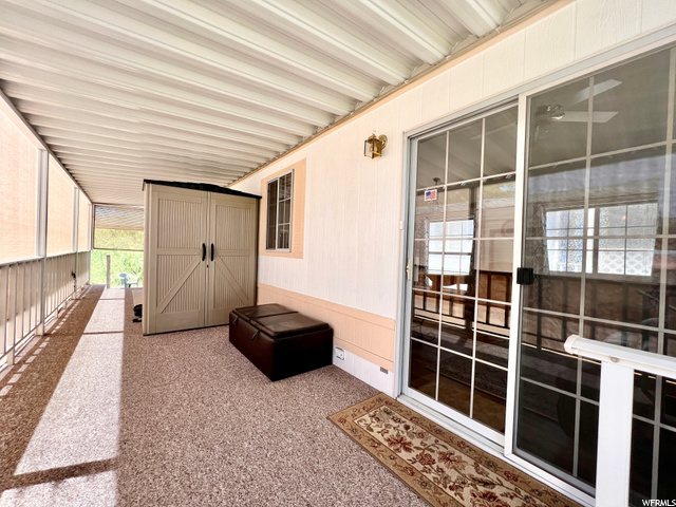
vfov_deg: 89.9
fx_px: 254
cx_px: 338
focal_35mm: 13
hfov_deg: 106.2
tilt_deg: +0.4
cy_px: 254
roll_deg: -1.8
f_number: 1.8
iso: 32
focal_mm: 1.57
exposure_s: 1/232
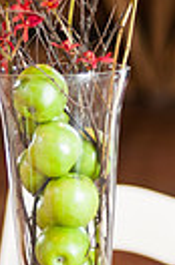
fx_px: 1257
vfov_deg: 12.0
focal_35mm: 171
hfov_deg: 8.0
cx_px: 41
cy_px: 78
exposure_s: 1/160
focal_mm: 50
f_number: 1.4
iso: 640
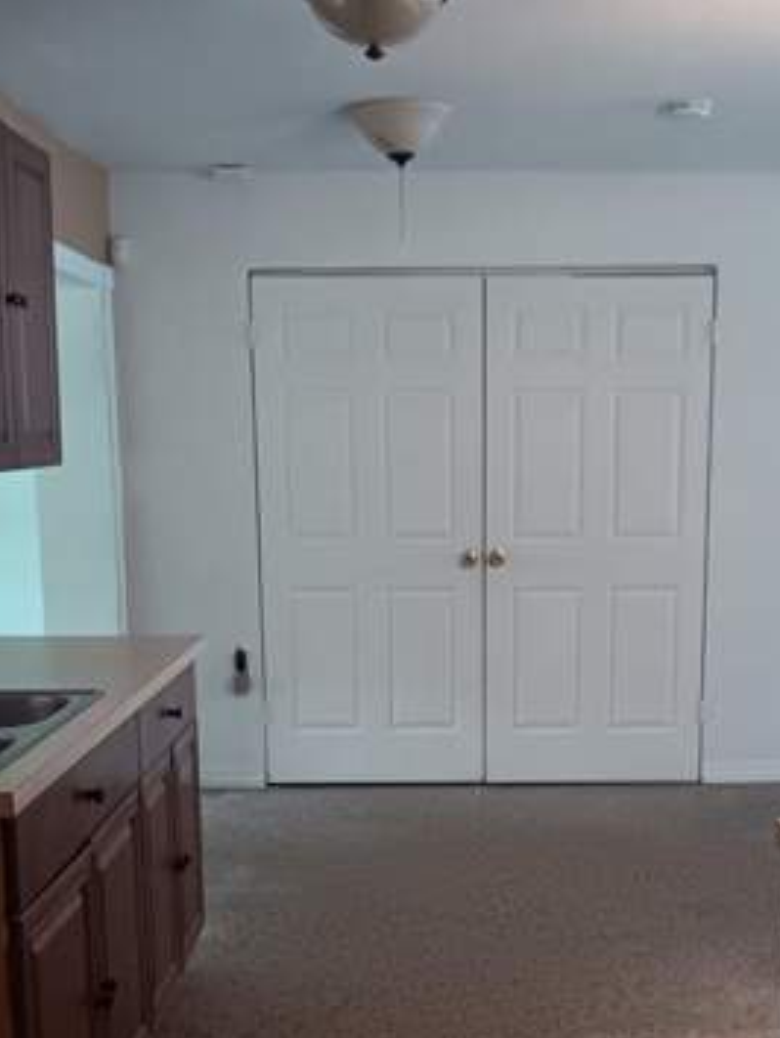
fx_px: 1410
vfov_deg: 39.7
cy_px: 724
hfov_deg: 30.8
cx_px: 466
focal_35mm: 47
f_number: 1.8
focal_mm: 3.98
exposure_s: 1/20.4
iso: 160
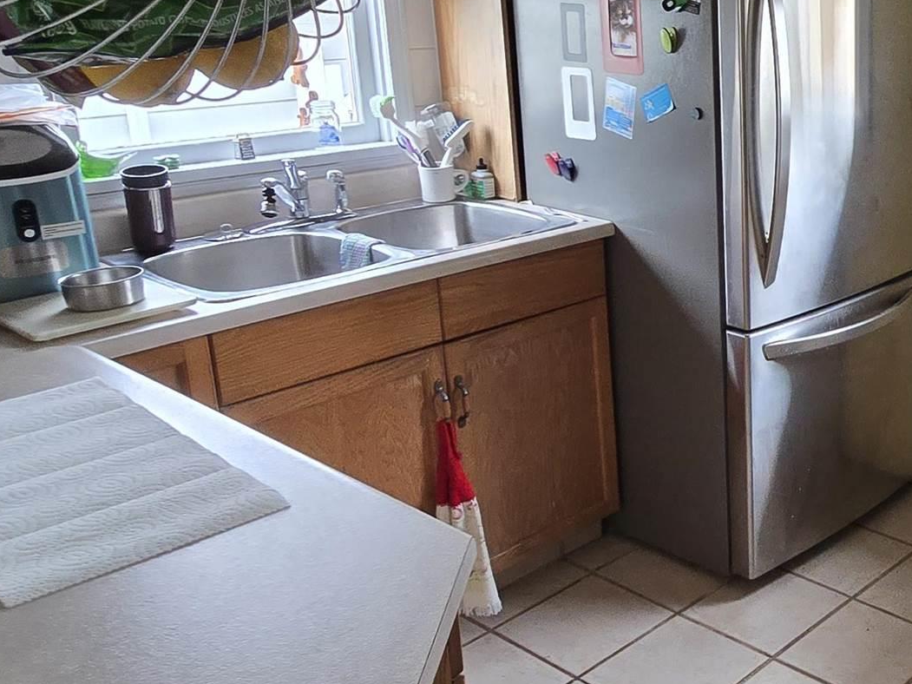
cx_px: 949
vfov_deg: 37.5
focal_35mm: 38
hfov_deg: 41.3
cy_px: 250
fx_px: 1001
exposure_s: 1/60
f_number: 2.2
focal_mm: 2.2
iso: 100
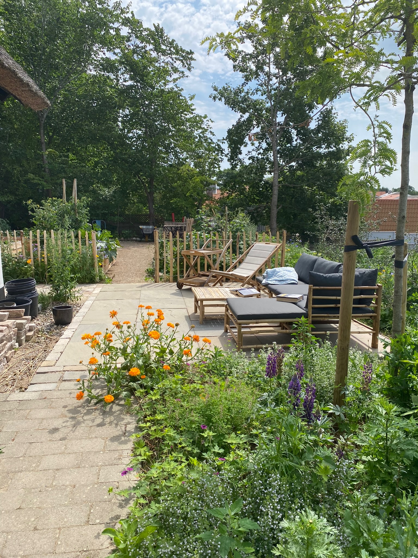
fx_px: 419
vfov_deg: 67.3
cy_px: 279
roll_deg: +0.7
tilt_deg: -9.1
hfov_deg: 53.1
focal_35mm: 26
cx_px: 209
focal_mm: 4.25
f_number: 1.8
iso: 32
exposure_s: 1/2410
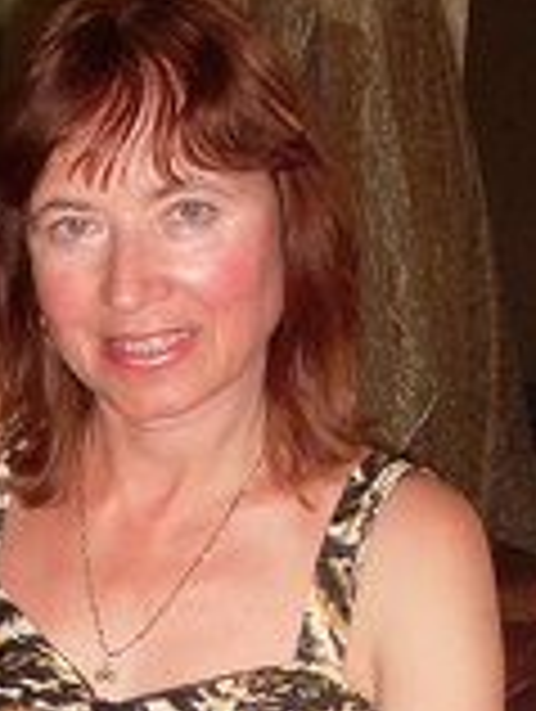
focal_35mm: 144
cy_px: 1044
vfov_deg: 13.0
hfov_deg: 10.3
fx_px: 2965
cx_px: 135
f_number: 2.8
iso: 100
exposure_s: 1/45
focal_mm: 6.3
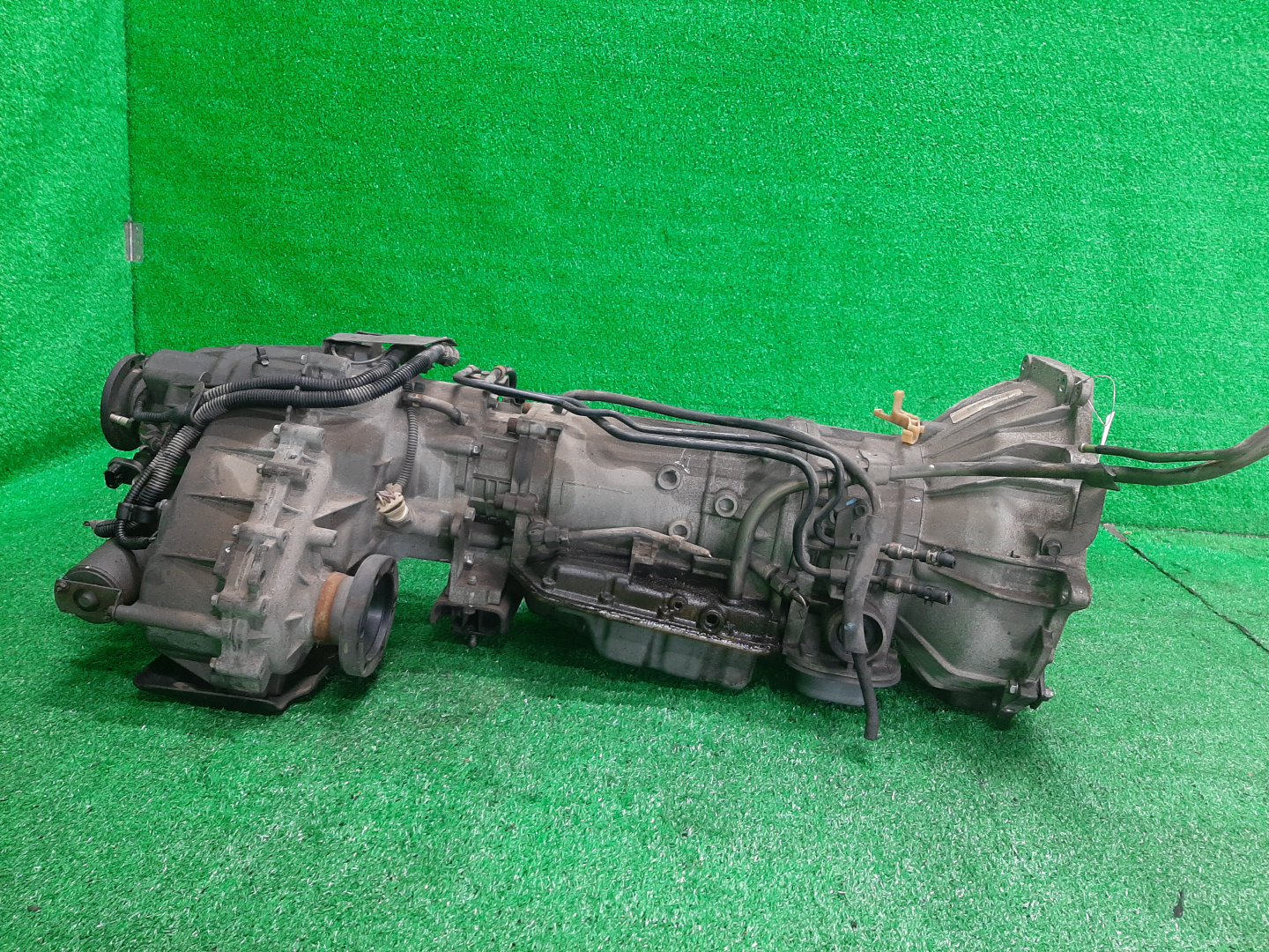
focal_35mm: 26
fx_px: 953
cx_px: 634
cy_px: 476
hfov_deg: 67.3
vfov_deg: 53.1
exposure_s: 1/50
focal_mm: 3.93
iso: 164
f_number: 1.7
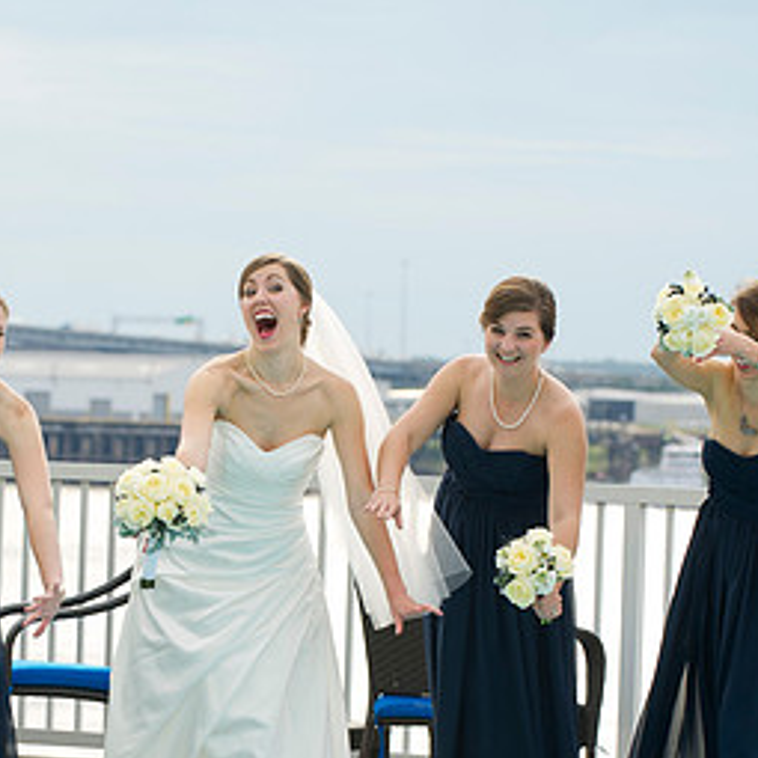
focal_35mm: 224
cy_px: 547
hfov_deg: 7.8
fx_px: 5549
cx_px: 166
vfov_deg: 7.8
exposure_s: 1/200
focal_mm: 116
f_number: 4.5
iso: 200
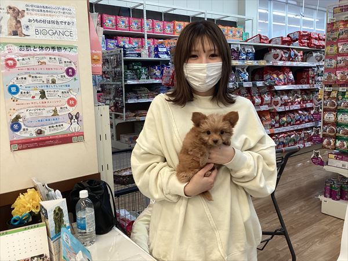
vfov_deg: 45.4
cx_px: 174
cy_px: 130
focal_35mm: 31
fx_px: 312
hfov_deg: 58.4
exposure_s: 1/60
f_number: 2.4
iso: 80
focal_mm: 3.3
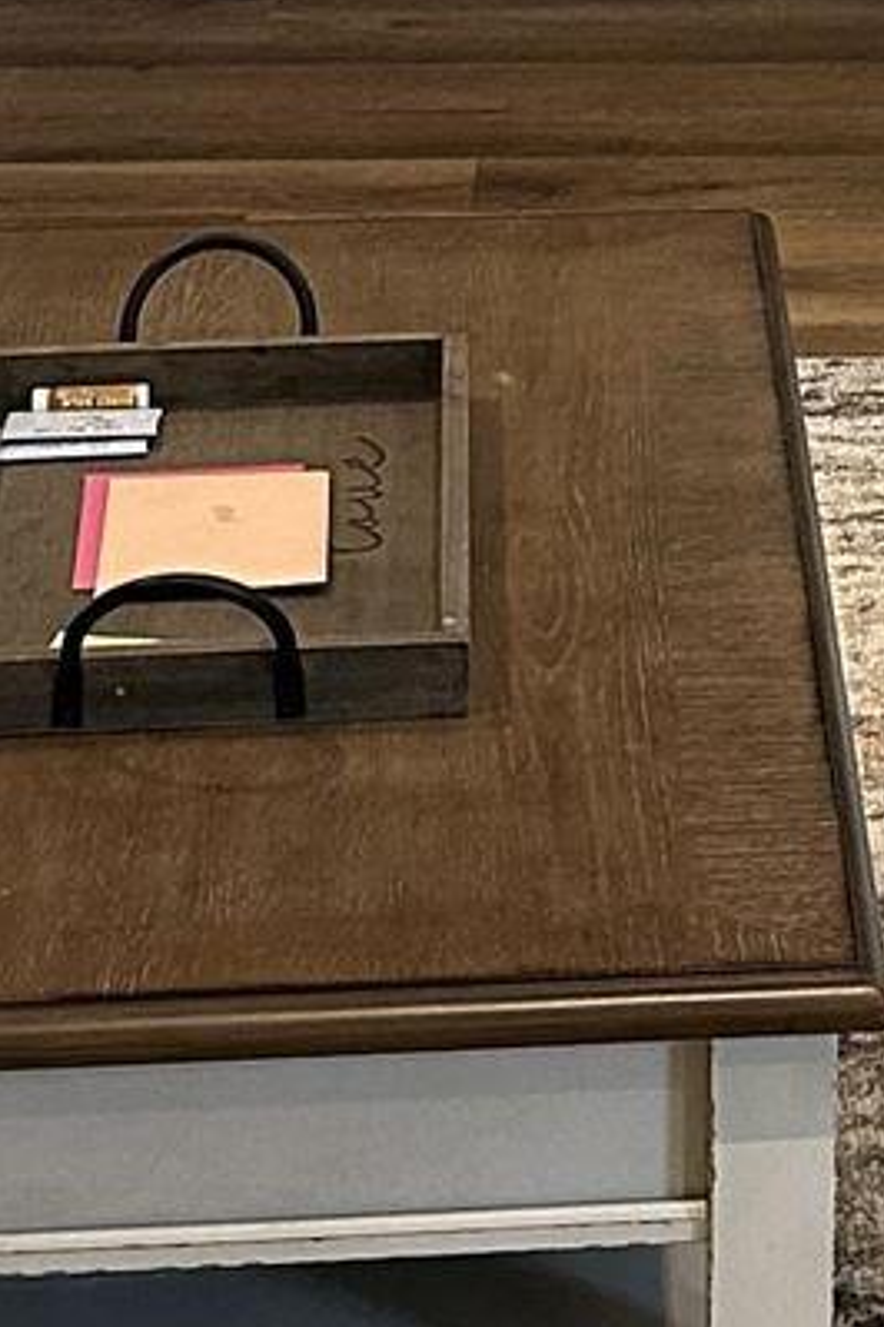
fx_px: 5304
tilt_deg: -5.8
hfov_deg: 9.4
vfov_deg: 13.4
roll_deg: -1.2
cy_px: -688
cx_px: 1160
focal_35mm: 144
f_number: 1.78
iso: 320
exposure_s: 1/60
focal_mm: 6.86
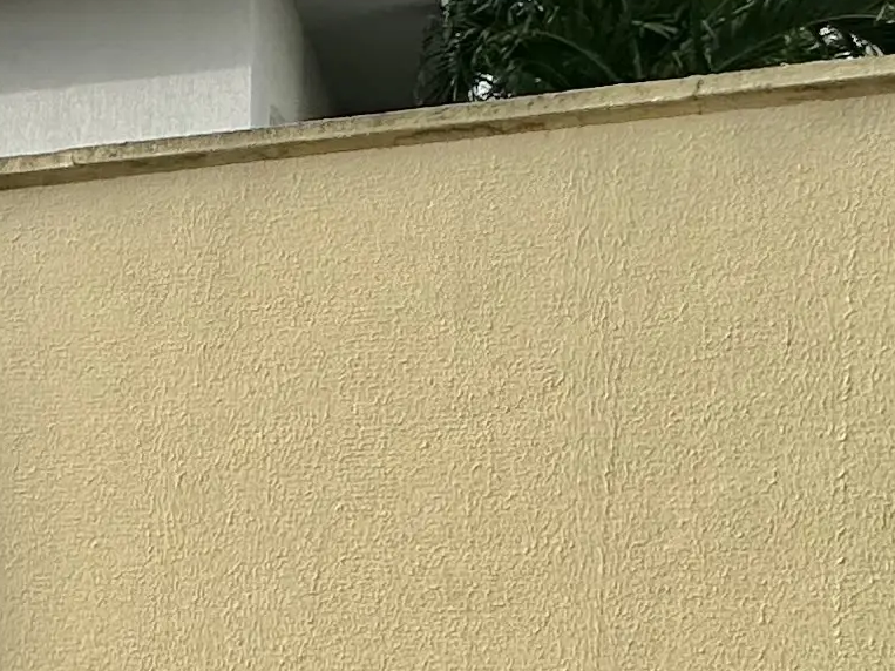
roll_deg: +0.9
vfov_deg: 19.6
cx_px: -935
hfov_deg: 17.7
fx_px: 1913
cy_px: 594
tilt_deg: -3.4
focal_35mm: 74
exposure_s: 1/1033
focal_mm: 2.22
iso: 40
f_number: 2.2
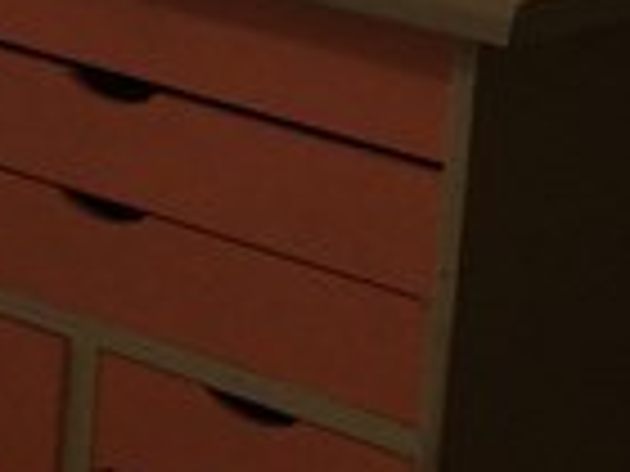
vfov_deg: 6.9
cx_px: -644
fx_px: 3858
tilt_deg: -11.4
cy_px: -130
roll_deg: -0.8
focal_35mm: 212
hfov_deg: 8.8
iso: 64
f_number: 2.2
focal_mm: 4.15
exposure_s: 1/30
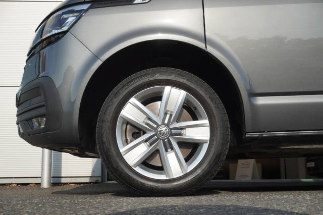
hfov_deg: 37.9
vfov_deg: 25.7
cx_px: 162
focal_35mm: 52
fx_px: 471
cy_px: 108
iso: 100
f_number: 8
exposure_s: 1/200
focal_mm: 35
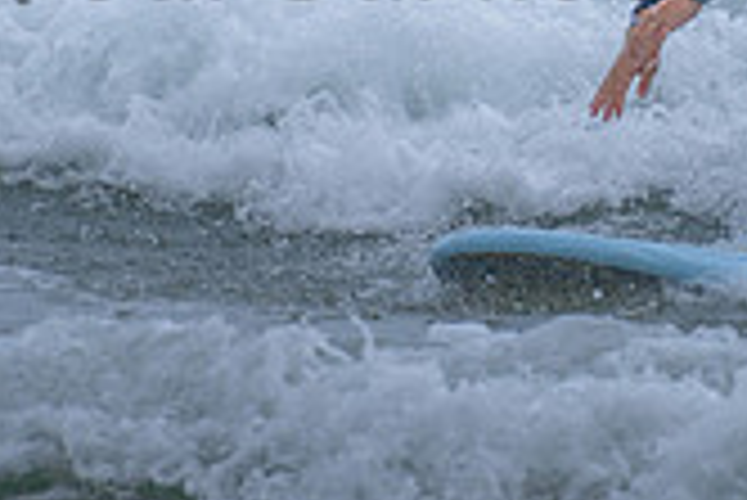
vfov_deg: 0.8
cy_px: -303
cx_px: 754
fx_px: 35658
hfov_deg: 1.2
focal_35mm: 1717
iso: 200
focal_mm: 400
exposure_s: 1/1600
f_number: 5.6
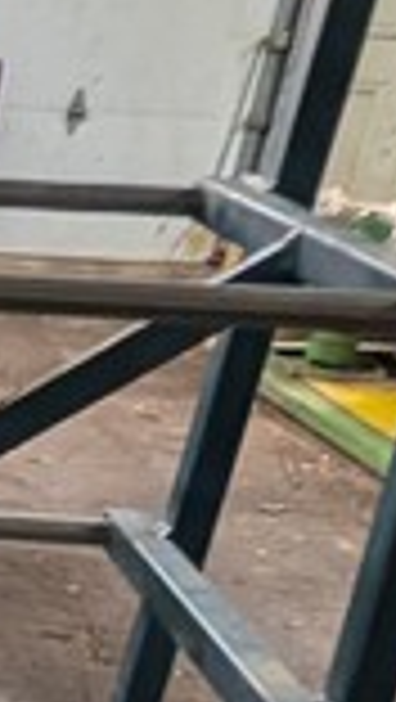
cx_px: -754
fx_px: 1602
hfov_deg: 10.5
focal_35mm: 86
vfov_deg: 23.2
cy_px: 778
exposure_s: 1/34.8
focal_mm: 2.02
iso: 65
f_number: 1.7
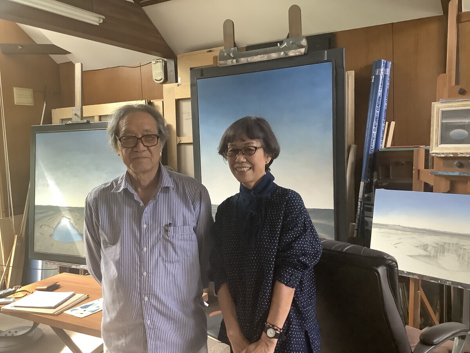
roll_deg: +1.7
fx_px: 421
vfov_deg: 45.4
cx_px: 235
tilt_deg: -5.4
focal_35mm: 31
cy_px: 176
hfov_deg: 58.4
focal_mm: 3.3
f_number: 2.4
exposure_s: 1/50
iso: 250
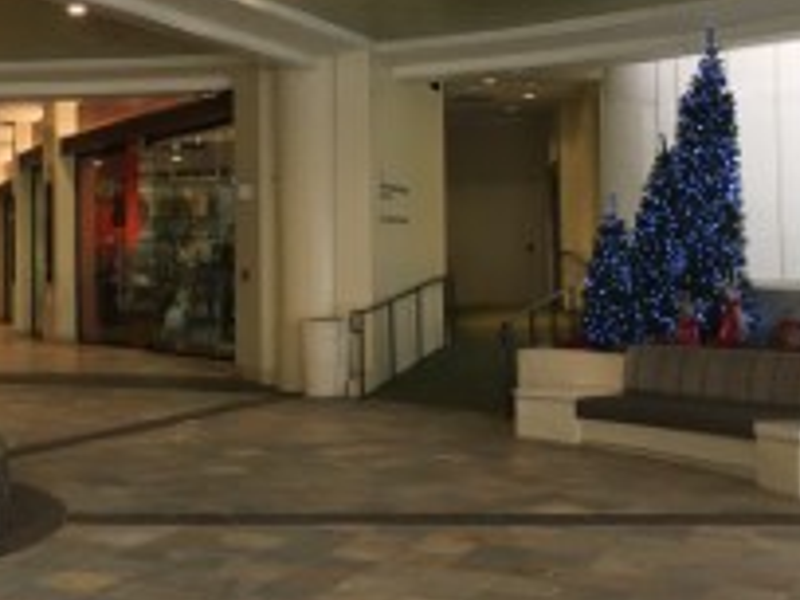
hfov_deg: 30.0
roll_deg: -0.4
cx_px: 243
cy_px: 227
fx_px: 1479
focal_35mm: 64
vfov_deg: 22.9
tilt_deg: +1.4
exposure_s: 1/30
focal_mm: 4.15
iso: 32
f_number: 2.2
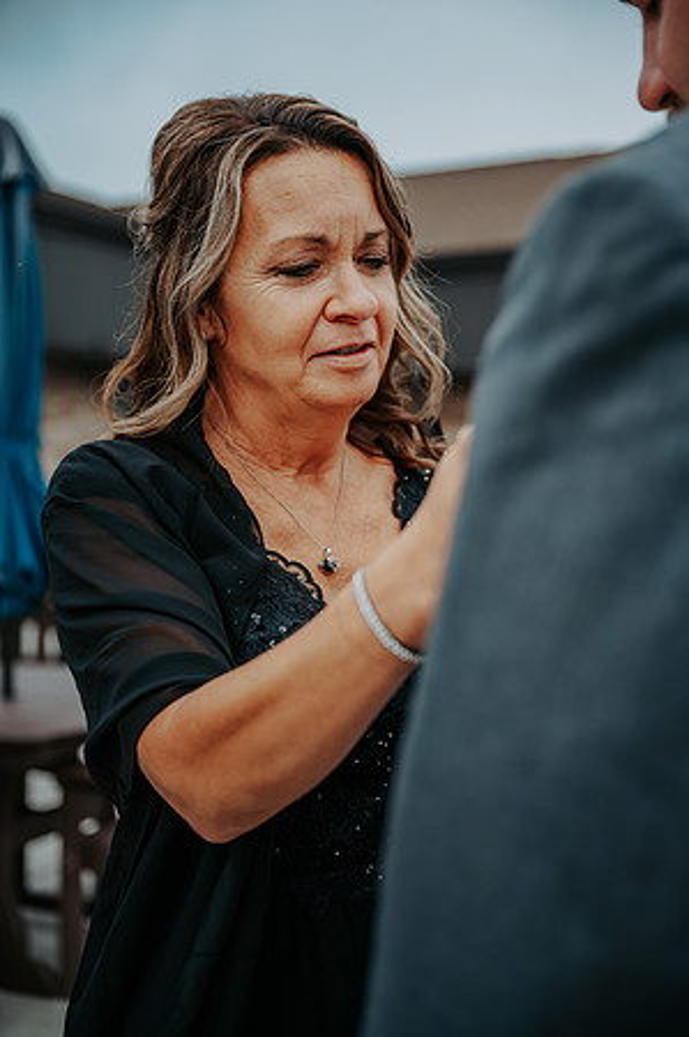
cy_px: 518
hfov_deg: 26.9
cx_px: 344
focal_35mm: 50
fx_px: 1439
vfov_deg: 39.6
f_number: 2.8
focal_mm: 50
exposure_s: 1/1000
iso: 320
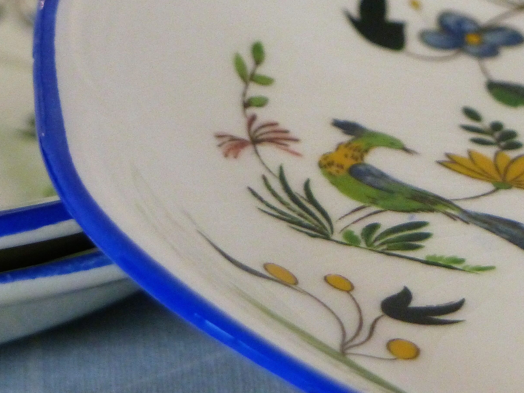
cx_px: 398
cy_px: 111
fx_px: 10264
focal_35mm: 678
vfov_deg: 2.2
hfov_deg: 2.9
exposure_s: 1/100
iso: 400
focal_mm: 67
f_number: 2.8
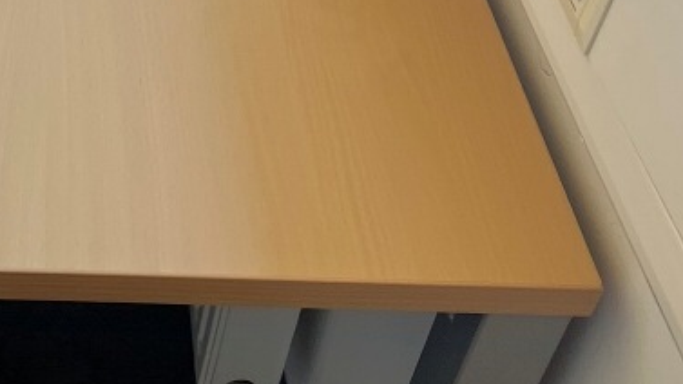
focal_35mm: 77
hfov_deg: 26.4
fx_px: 1394
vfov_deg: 15.4
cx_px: 45
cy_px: -9
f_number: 1.6
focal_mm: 5.1
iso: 100
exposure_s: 1/100
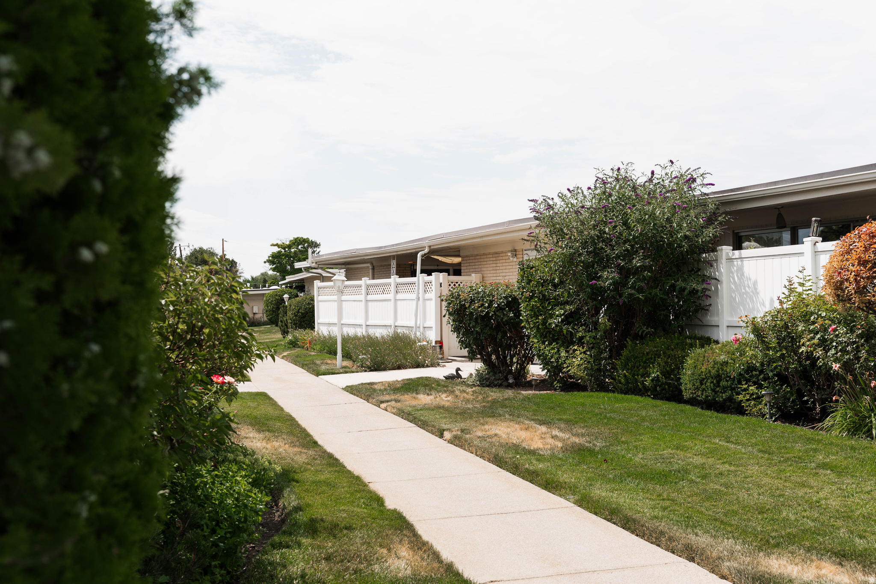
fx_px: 1017
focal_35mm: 42
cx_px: 438
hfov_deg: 46.6
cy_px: 292
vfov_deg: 32.0
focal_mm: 41.8
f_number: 5.6
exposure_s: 1/640
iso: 100
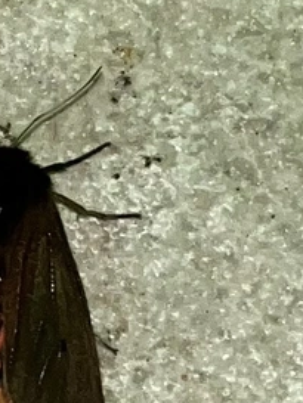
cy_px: 291
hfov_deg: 23.1
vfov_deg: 31.2
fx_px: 711
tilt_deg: -76.6
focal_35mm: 61
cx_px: 4
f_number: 1.6
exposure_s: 1/80
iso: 32
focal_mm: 5.1
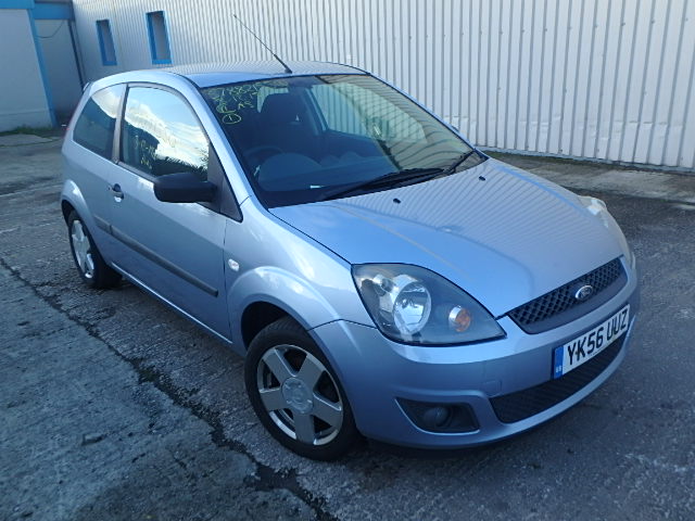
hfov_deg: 61.7
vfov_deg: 48.2
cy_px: 260
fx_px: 582
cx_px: 348
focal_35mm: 29
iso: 125
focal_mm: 5.2
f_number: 4.6
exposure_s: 1/100
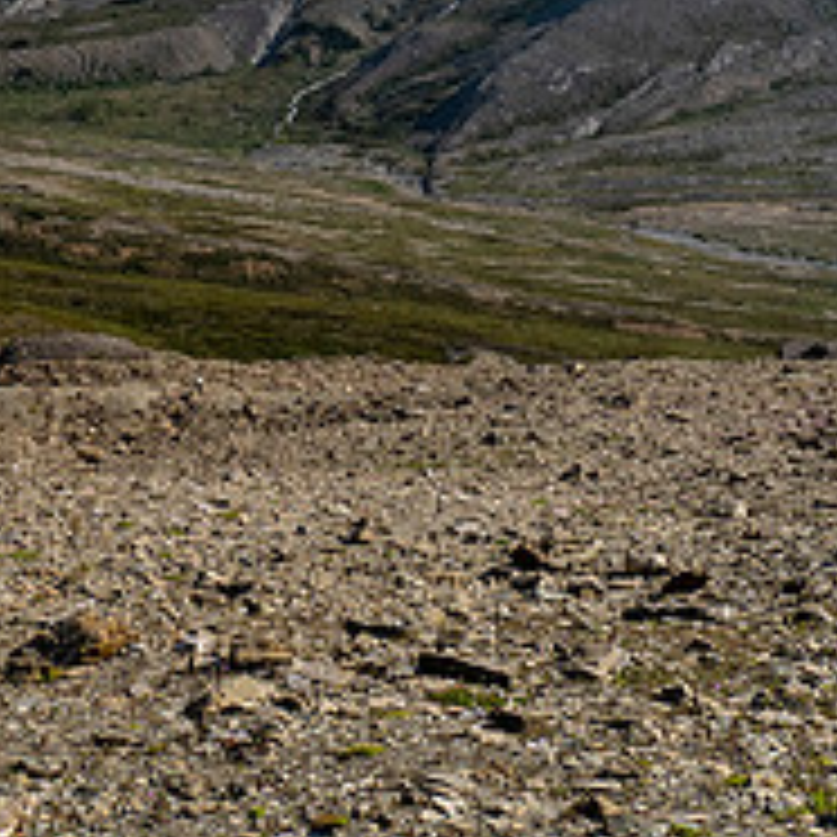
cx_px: 176
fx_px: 1806
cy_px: -34
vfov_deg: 24.7
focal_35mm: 66
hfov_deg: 25.7
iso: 200
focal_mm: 12
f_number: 8
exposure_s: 1/160
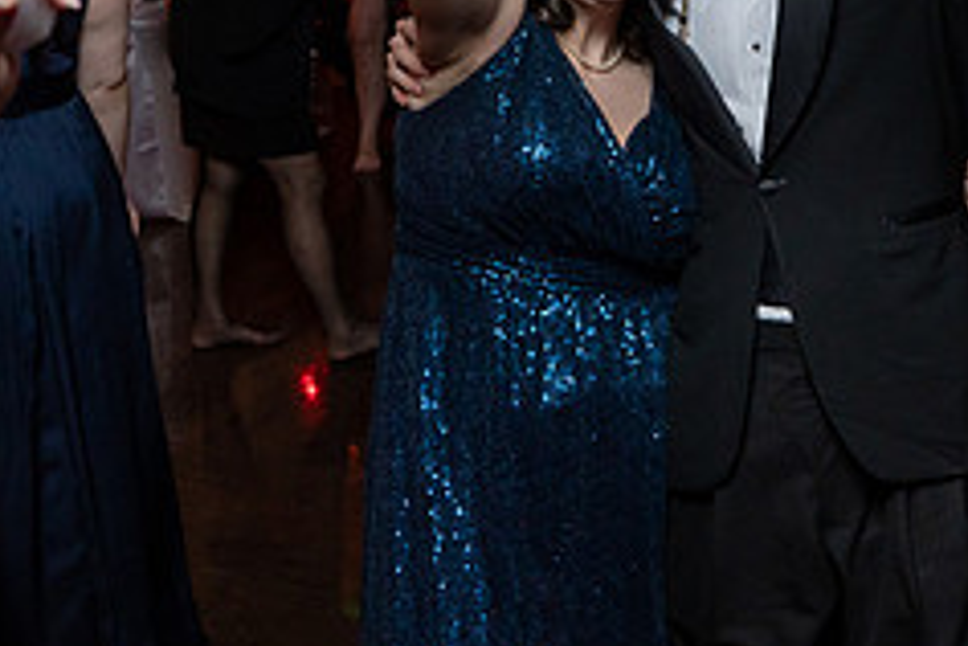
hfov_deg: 33.4
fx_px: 1586
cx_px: 690
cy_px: -39
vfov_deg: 21.9
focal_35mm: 59
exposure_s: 1/200
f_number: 4
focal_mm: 24
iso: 2000
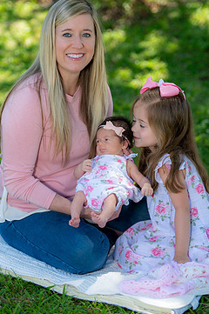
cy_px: 135
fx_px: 1195
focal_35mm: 137
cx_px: 88
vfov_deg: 15.0
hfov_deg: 10.0
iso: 100
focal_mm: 110
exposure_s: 1/250
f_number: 2.8
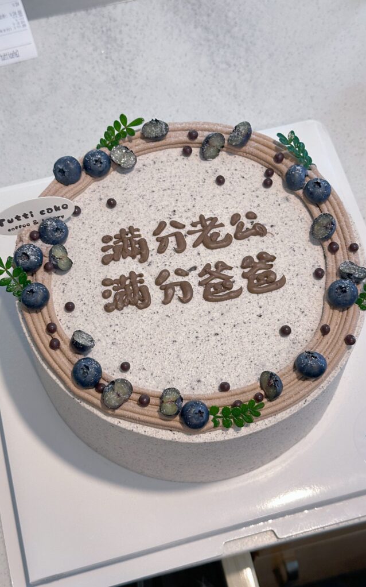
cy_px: 294
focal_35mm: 51
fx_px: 815
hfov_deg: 25.3
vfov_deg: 39.6
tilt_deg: -65.2
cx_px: 184
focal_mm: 6.86
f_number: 1.78
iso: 200
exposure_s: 1/50
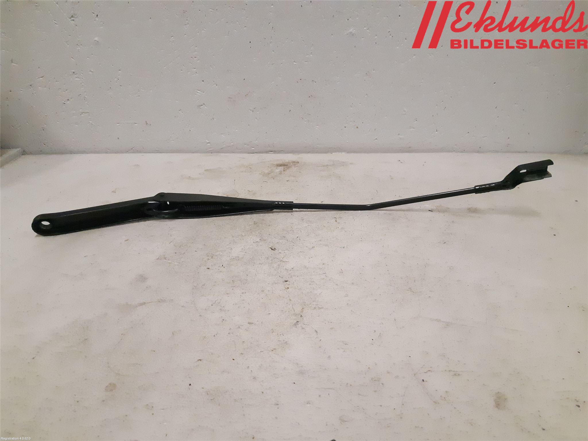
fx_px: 442
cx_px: 294
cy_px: 220
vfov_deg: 53.1
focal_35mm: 26
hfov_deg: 67.3
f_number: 1.7
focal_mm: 3.93
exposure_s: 1/280
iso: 800
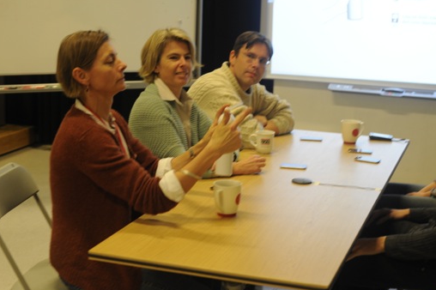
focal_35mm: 63
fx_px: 762
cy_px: 177
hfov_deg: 31.9
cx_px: 224
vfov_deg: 21.5
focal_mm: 50
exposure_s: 1/60
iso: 800
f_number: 4
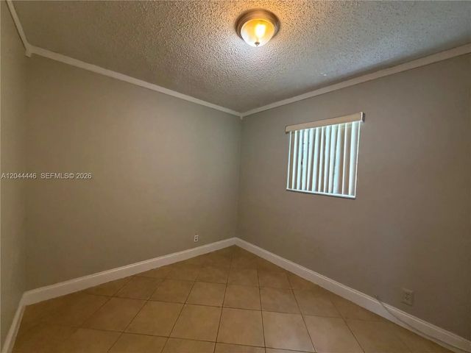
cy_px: 176
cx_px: 236
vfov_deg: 85.7
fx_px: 190
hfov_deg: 102.1
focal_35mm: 14
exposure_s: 1/60
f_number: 2.2
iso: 400
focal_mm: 2.22
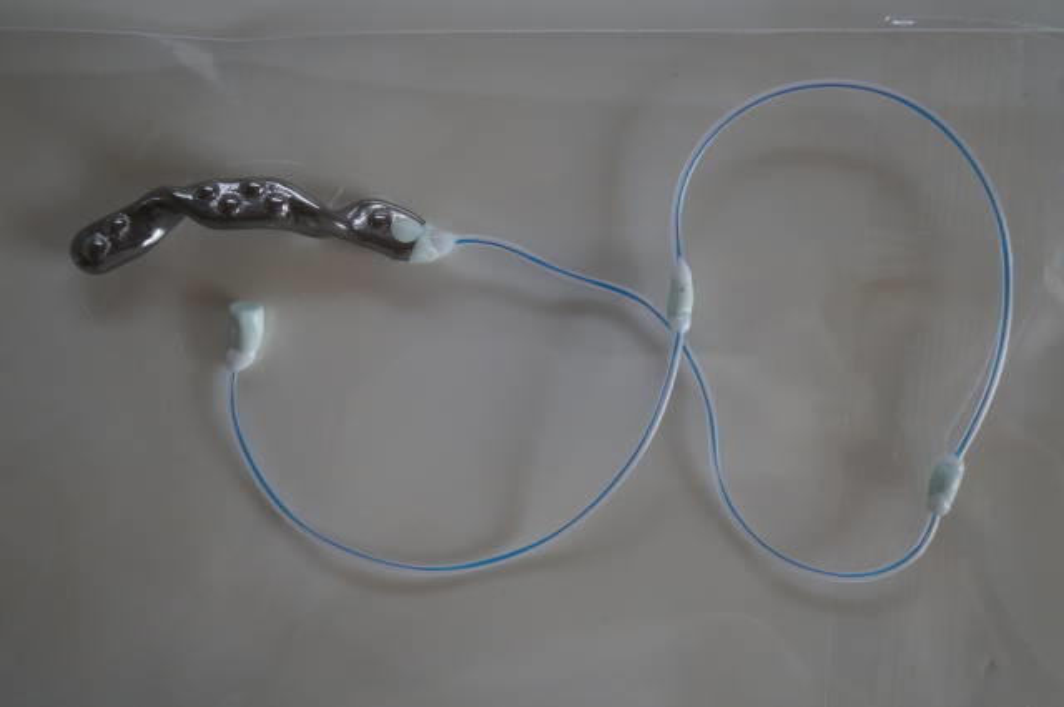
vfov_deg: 29.8
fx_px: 1328
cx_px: 532
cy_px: 354
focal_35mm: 45
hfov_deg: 43.7
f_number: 4
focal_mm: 30
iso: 640
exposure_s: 1/160
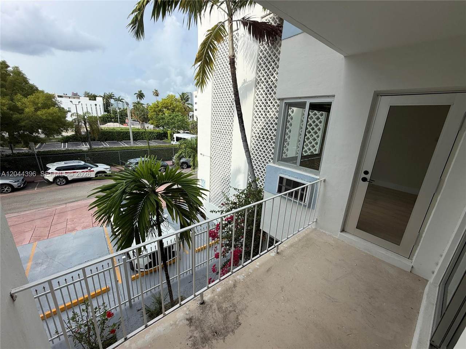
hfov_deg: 102.1
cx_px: 233
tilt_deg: -16.7
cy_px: 174
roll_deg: -2.6
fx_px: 188
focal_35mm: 14
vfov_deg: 85.7
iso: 40
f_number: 2.2
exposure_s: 1/770
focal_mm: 2.22
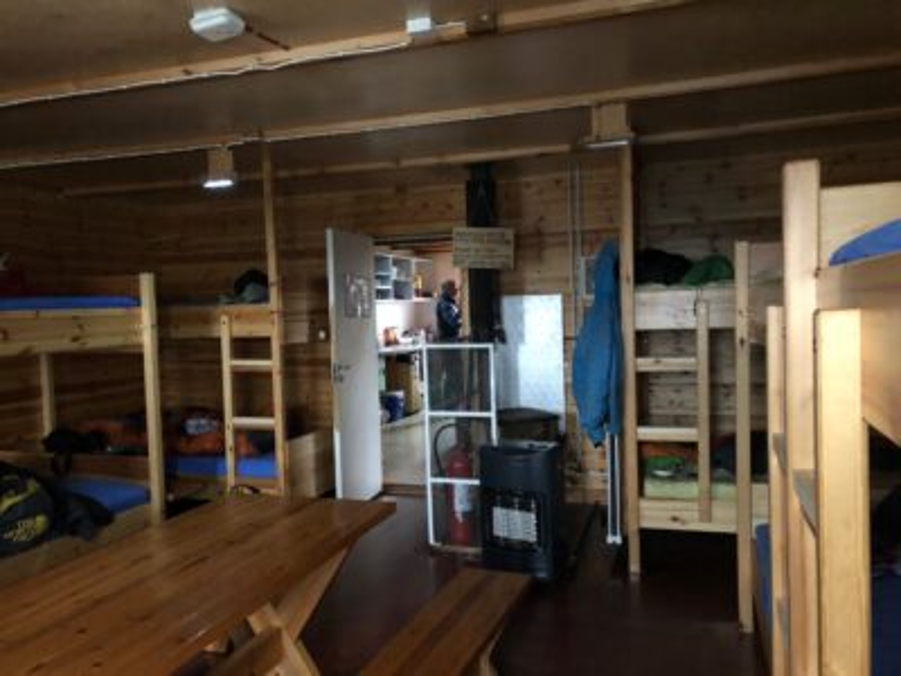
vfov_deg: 49.7
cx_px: 450
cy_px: 338
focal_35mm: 28
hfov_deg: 63.4
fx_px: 729
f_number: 1.8
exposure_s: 1/4
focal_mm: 3.99
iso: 125
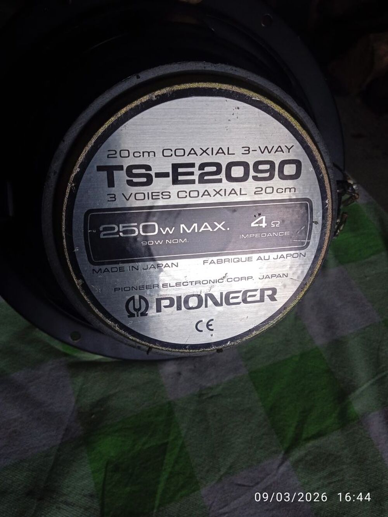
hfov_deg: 49.8
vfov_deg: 63.4
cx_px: 194
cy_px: 258
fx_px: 418
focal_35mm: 28
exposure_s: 1/33.3
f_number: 2.2
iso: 148
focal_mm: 3.43
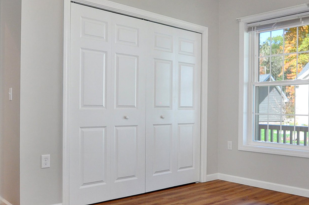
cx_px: 199
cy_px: 102
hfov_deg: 53.7
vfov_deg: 37.7
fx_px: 300
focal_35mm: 35
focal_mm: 10
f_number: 6.3
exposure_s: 1/20
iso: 320
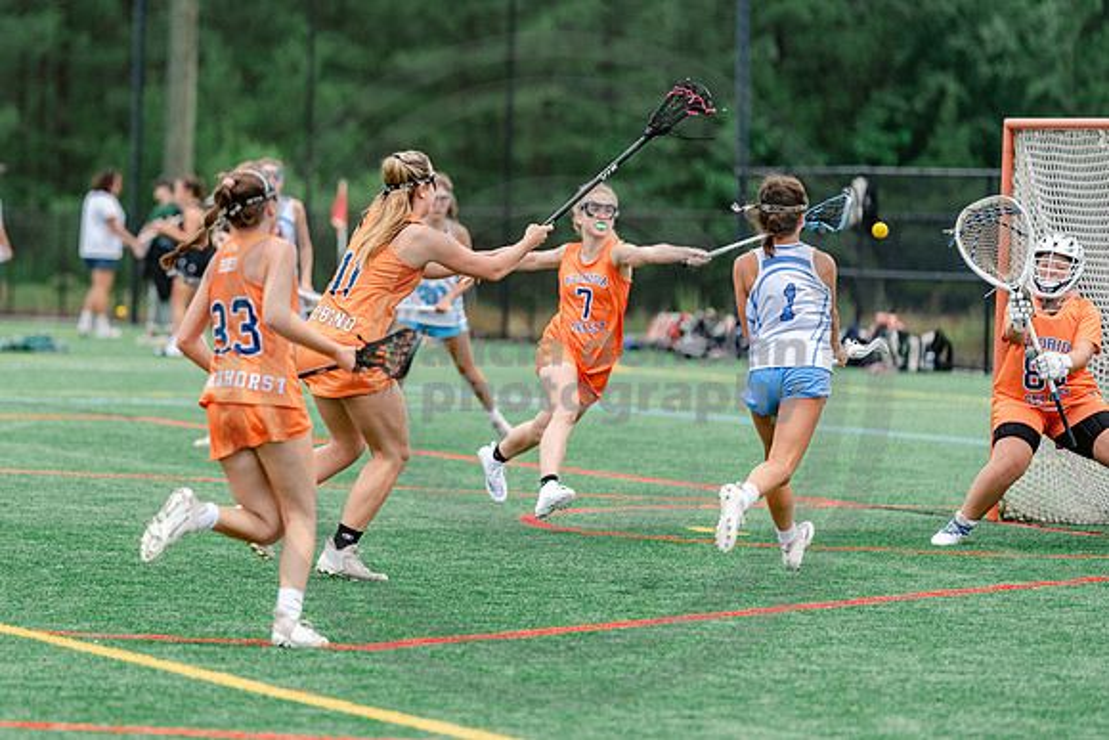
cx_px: 427
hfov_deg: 8.4
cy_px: 285
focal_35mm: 246
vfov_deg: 5.6
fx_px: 7583
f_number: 3.2
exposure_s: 1/640
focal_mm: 200
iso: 250
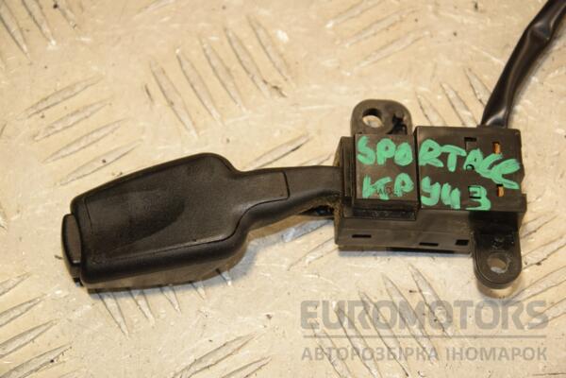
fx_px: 2169
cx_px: 283
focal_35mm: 138
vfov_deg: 9.9
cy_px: 189
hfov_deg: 14.9
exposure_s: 1/200
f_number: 7.1
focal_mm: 92
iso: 800
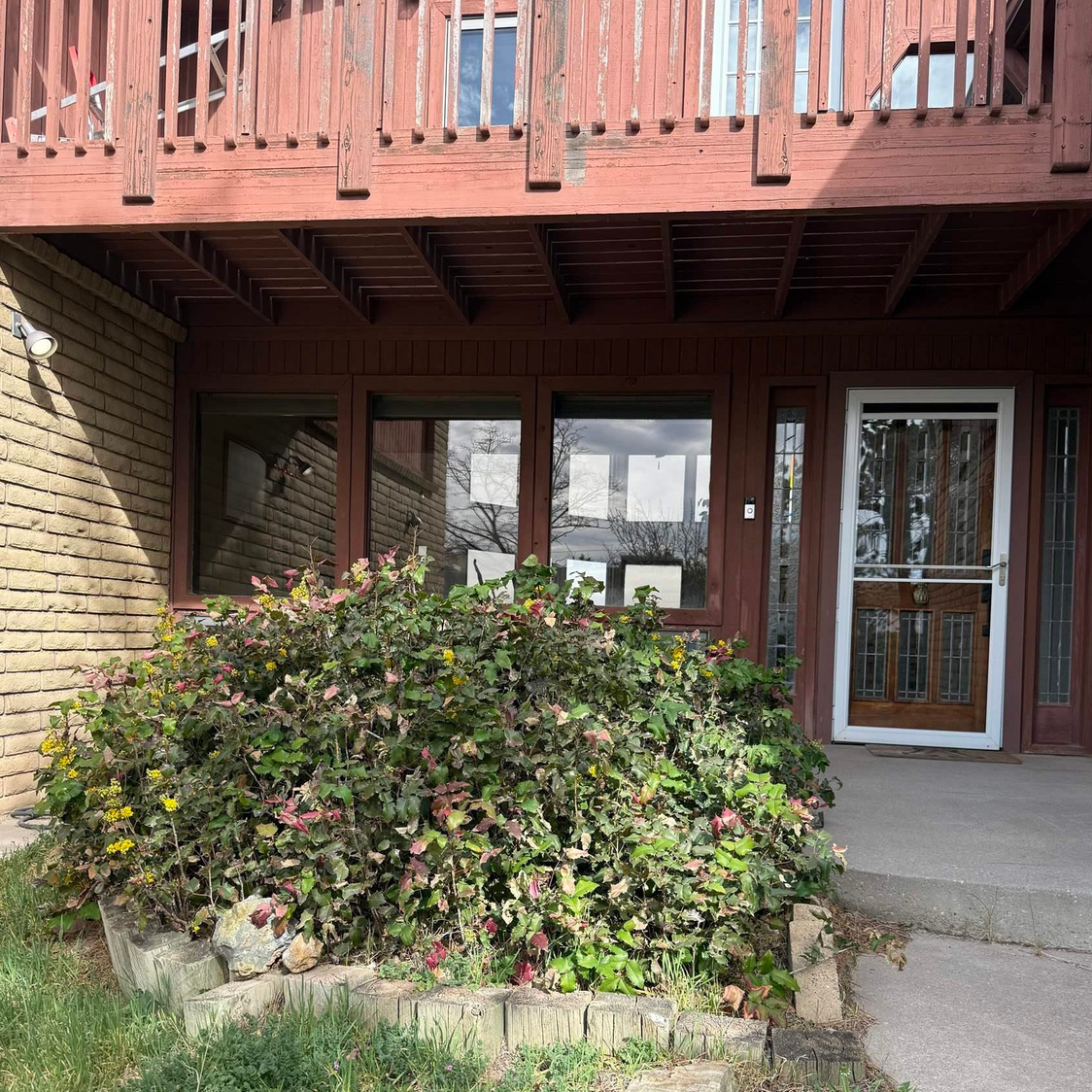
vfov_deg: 55.2
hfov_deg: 55.6
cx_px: 548
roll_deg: -2.9
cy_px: 658
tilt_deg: -0.8
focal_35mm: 29
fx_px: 1035
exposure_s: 1/1046
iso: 80
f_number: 1.78
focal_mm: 6.76
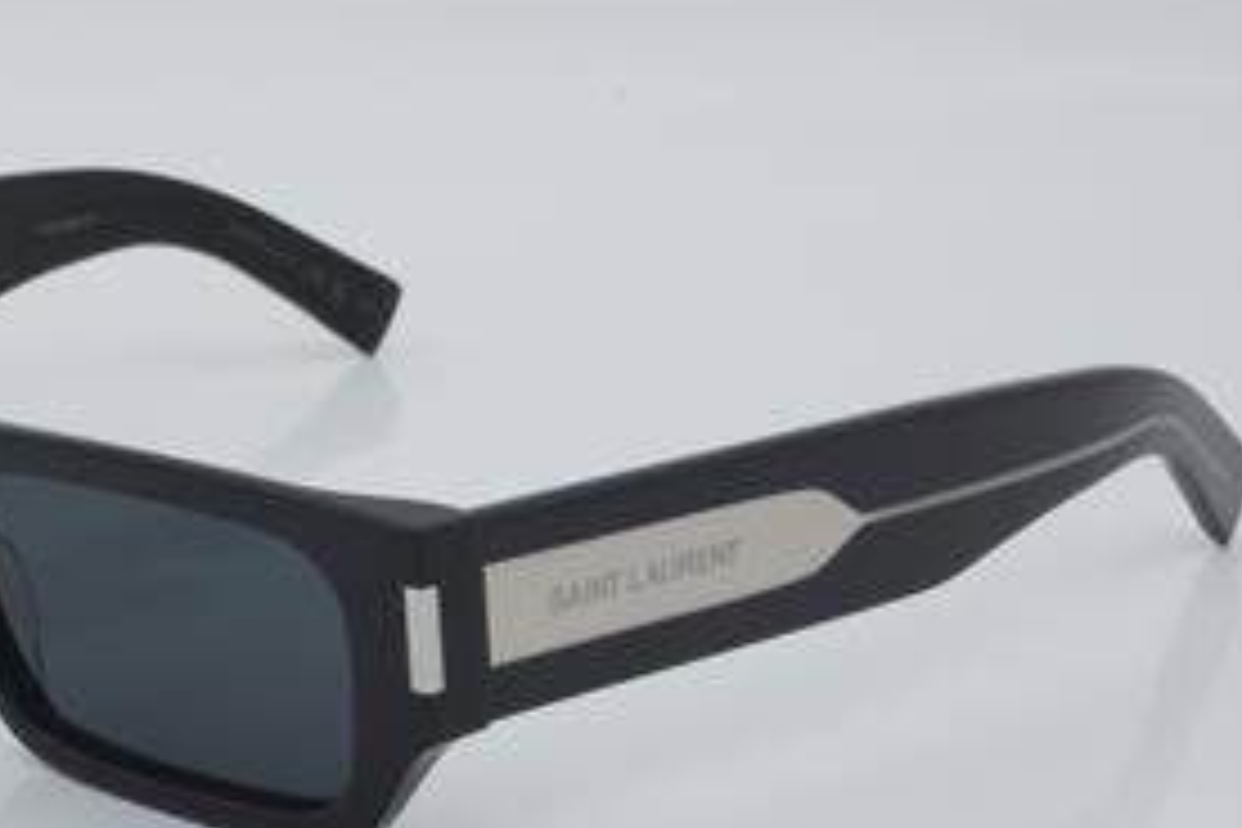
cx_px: 374
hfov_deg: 20.8
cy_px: 495
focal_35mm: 98
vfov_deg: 14.0
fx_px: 3371
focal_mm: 45
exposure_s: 1/4
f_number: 32
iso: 100
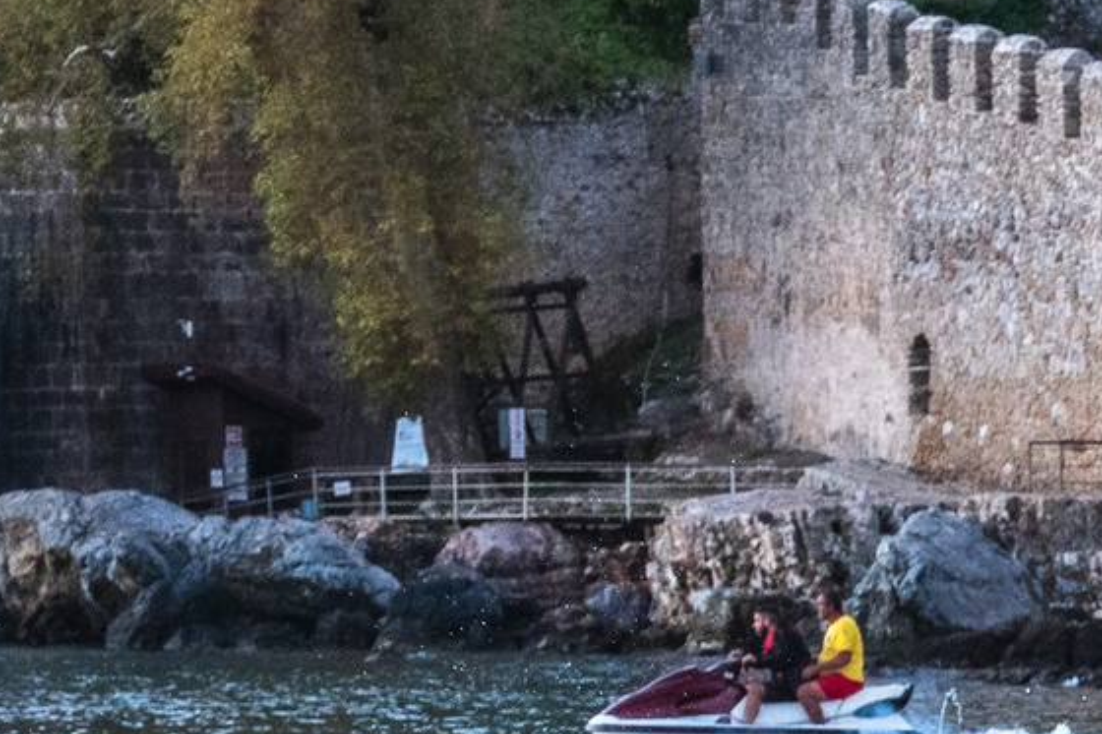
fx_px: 9792
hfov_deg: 6.2
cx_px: 2415
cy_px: 1396
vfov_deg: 4.2
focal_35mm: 320
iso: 2000
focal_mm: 70
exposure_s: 1/400
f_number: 5
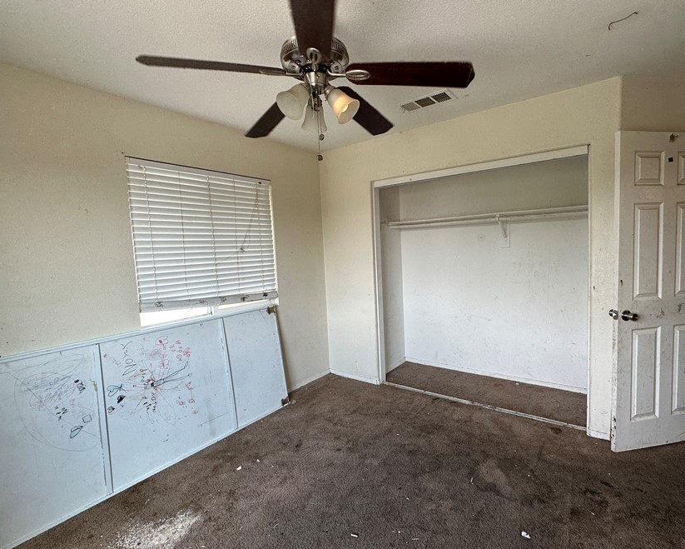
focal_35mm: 17
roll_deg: +2.3
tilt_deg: -5.2
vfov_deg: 77.0
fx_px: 345
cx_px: 365
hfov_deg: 89.5
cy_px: 272
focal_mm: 2.22
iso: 64
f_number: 2.2
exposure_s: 1/99
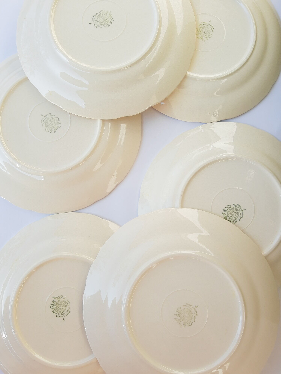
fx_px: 281
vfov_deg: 67.3
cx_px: 140
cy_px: 187
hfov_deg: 53.1
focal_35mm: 26
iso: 40
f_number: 1.8
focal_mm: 3.95
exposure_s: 1/444
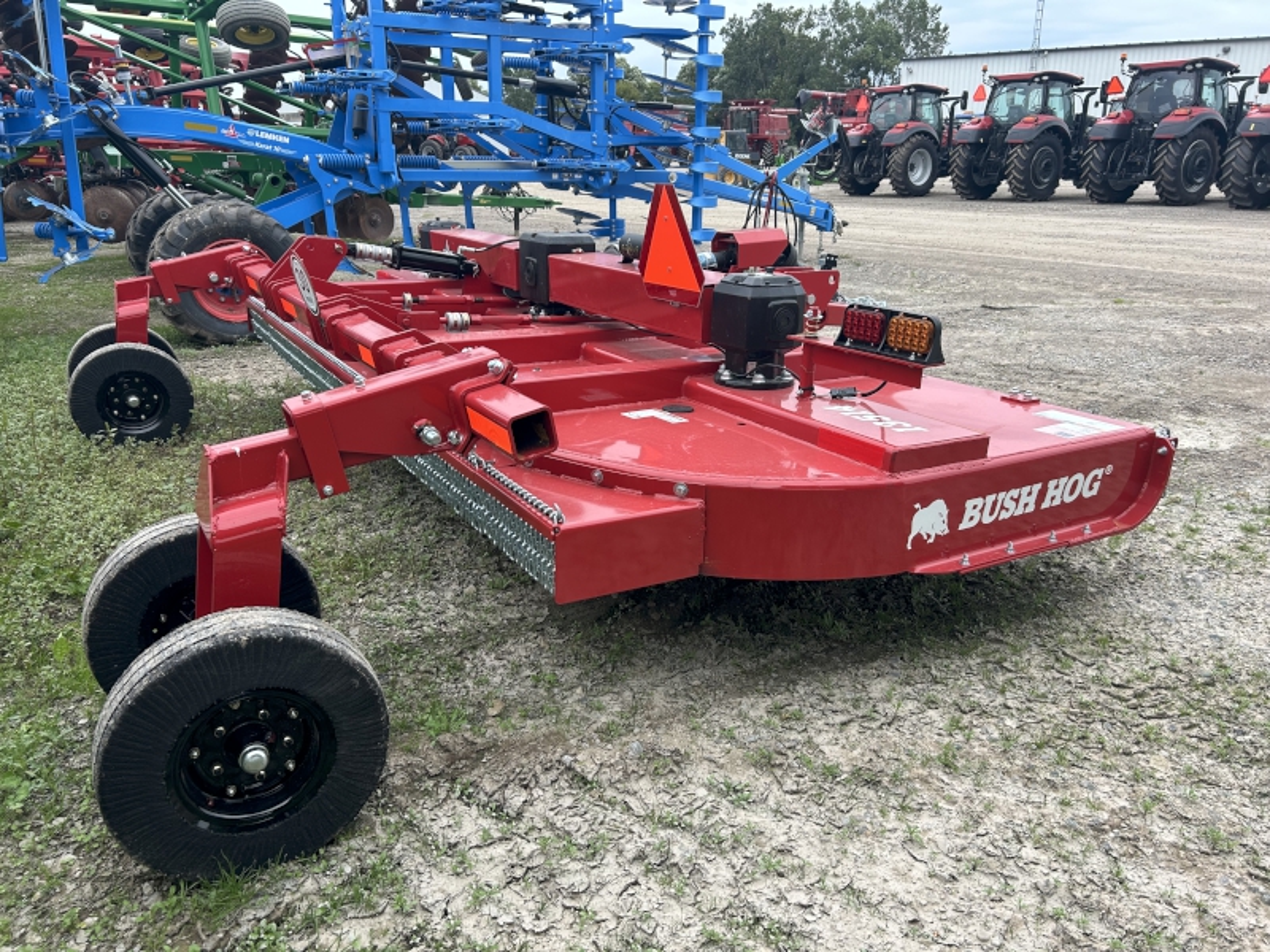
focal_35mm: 26
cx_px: 635
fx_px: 954
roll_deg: +3.6
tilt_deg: -17.7
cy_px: 476
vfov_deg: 53.1
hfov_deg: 67.3
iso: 50
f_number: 1.5
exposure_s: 1/1058
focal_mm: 5.7
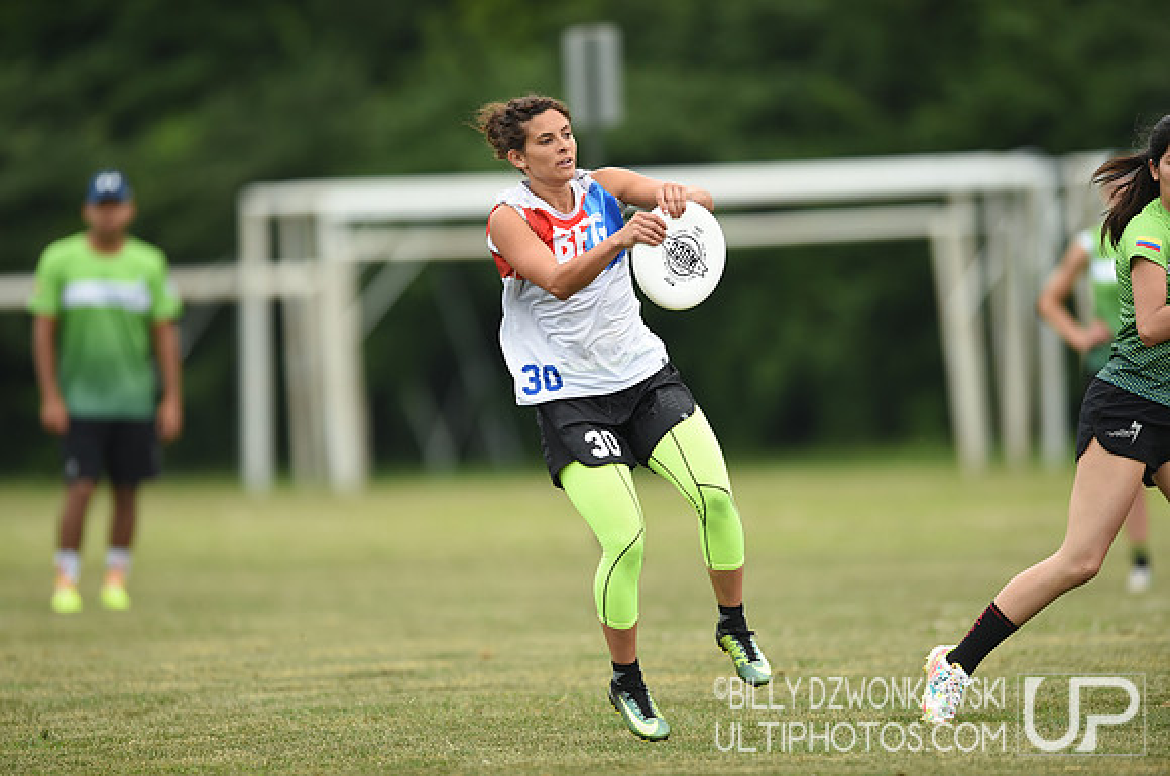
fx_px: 12982
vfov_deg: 3.4
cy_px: 388
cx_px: 585
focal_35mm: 400
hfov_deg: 5.2
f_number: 2.8
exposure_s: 1/1600
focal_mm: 400
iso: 320
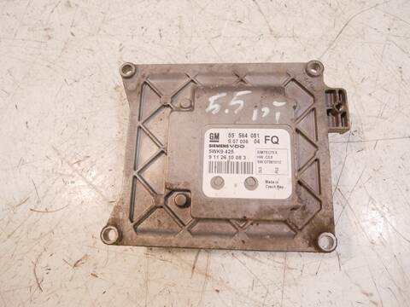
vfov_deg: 53.1
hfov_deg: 67.3
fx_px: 308
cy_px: 154
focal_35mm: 26
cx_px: 205
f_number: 3.5
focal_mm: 13
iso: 1250
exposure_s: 1/125
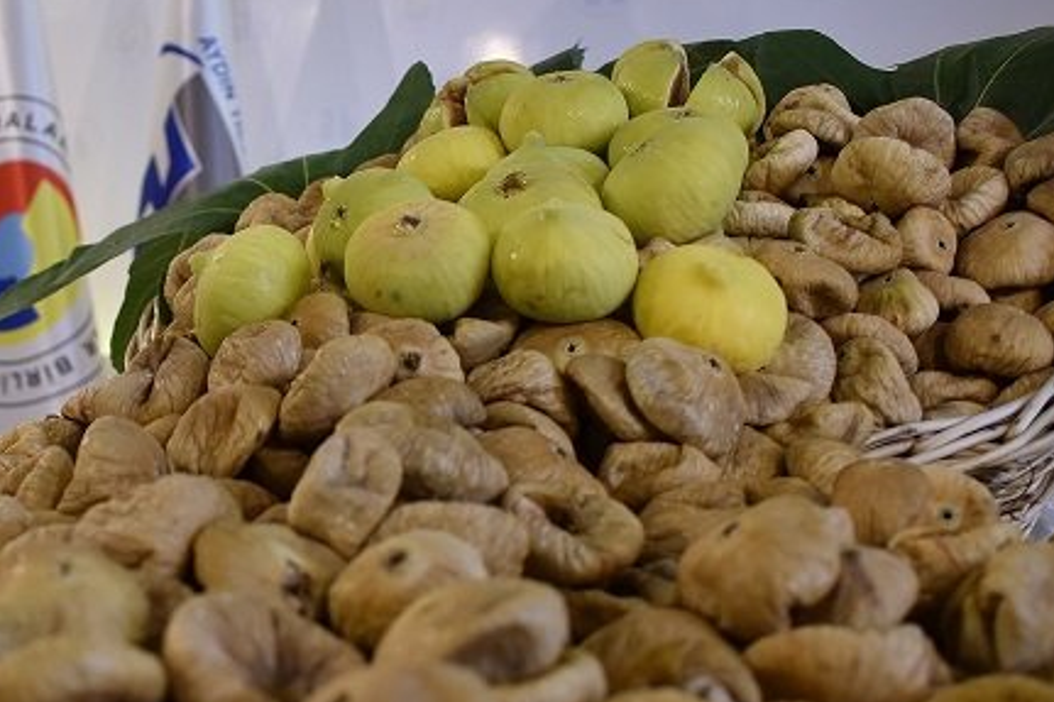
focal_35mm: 47
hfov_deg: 40.9
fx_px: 1375
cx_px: 289
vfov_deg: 28.4
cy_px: 479
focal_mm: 18
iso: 640
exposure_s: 1/60
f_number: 4
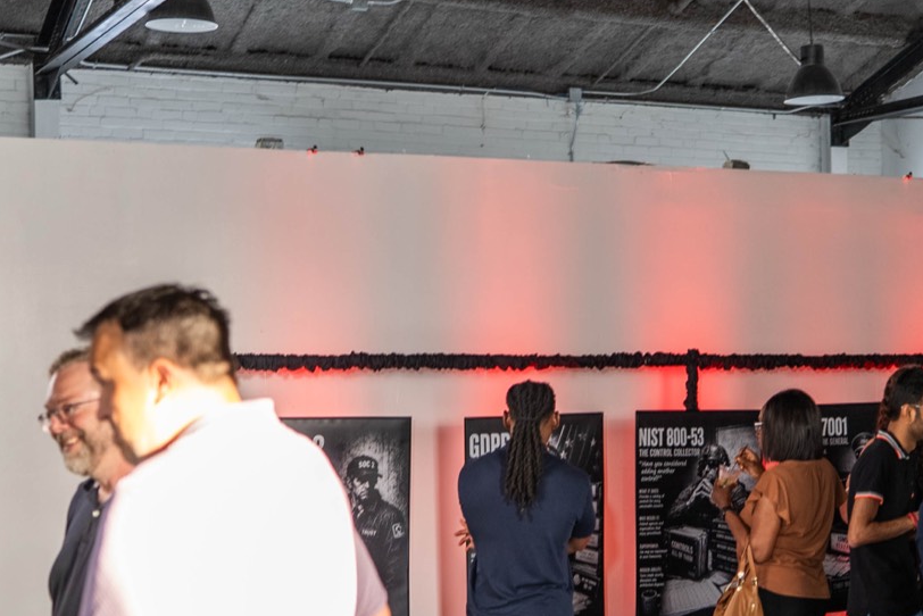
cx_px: 579
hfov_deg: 29.1
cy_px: 373
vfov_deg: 19.7
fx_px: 1770
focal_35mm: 69
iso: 250
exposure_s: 1/125
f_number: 2
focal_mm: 35
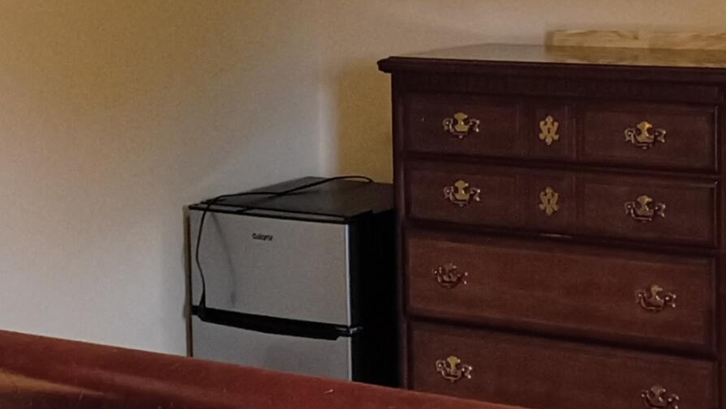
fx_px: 1964
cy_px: 107
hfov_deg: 20.9
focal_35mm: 102
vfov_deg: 11.9
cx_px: 308
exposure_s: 1/24
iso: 2467
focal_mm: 3.42
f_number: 2.2
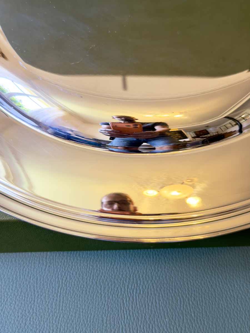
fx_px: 414
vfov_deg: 43.9
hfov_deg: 33.6
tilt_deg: -58.4
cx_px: 125
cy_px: 166
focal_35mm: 43
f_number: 1.78
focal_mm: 6.76
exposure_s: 1/63
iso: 160
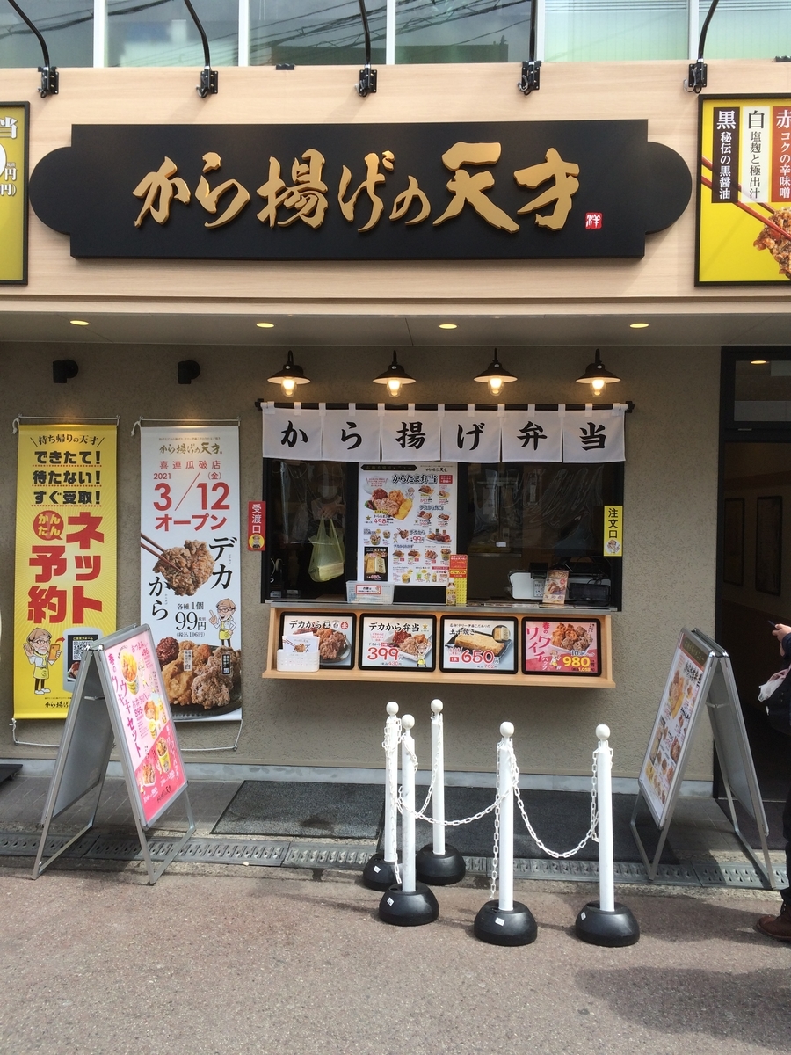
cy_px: 528
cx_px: 396
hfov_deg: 48.2
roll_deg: +1.7
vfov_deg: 61.7
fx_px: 884
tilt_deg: -2.2
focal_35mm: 29
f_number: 2.2
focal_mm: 4.15
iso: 32
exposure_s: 1/733
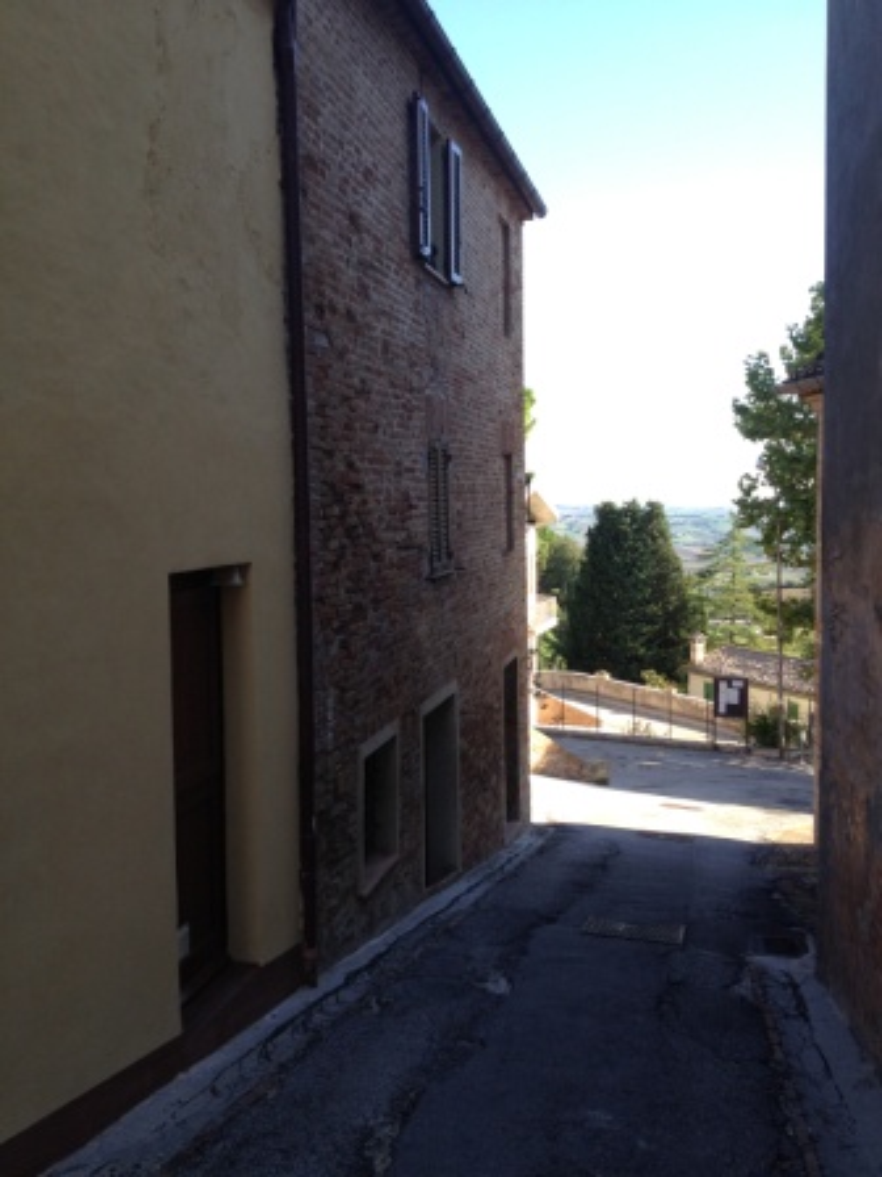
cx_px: 441
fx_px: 1189
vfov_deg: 52.6
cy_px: 588
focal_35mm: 35
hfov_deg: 40.7
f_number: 2.4
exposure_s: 1/341
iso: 64
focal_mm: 4.28
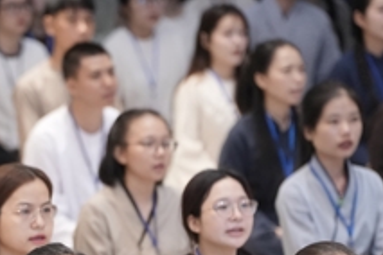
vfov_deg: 3.0
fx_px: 4872
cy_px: 346
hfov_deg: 4.5
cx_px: 11
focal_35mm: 458
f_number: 2.8
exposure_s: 1/250
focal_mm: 150
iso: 4000
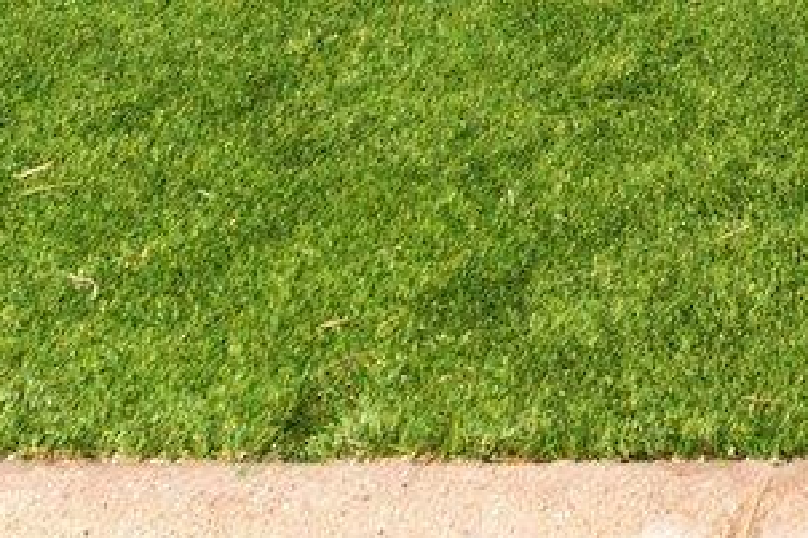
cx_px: 1950
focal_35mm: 95
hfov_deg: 14.3
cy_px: -1259
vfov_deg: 9.6
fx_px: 2131
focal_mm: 14
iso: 400
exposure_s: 1/1250
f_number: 8
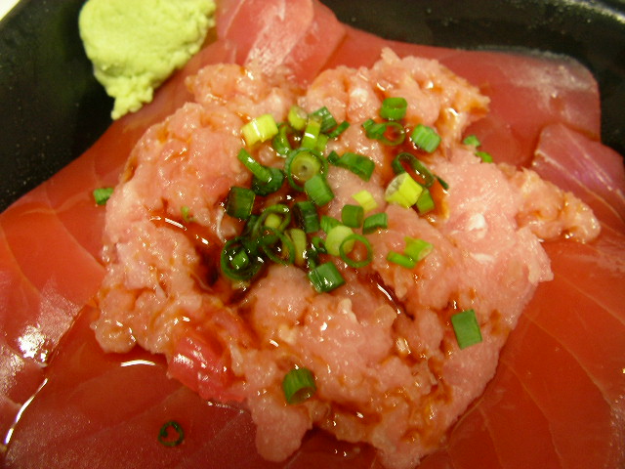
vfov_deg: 37.7
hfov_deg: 49.0
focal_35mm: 38
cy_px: 234
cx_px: 312
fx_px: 686
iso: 100
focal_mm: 5.8
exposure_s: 1/4.4
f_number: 3.5
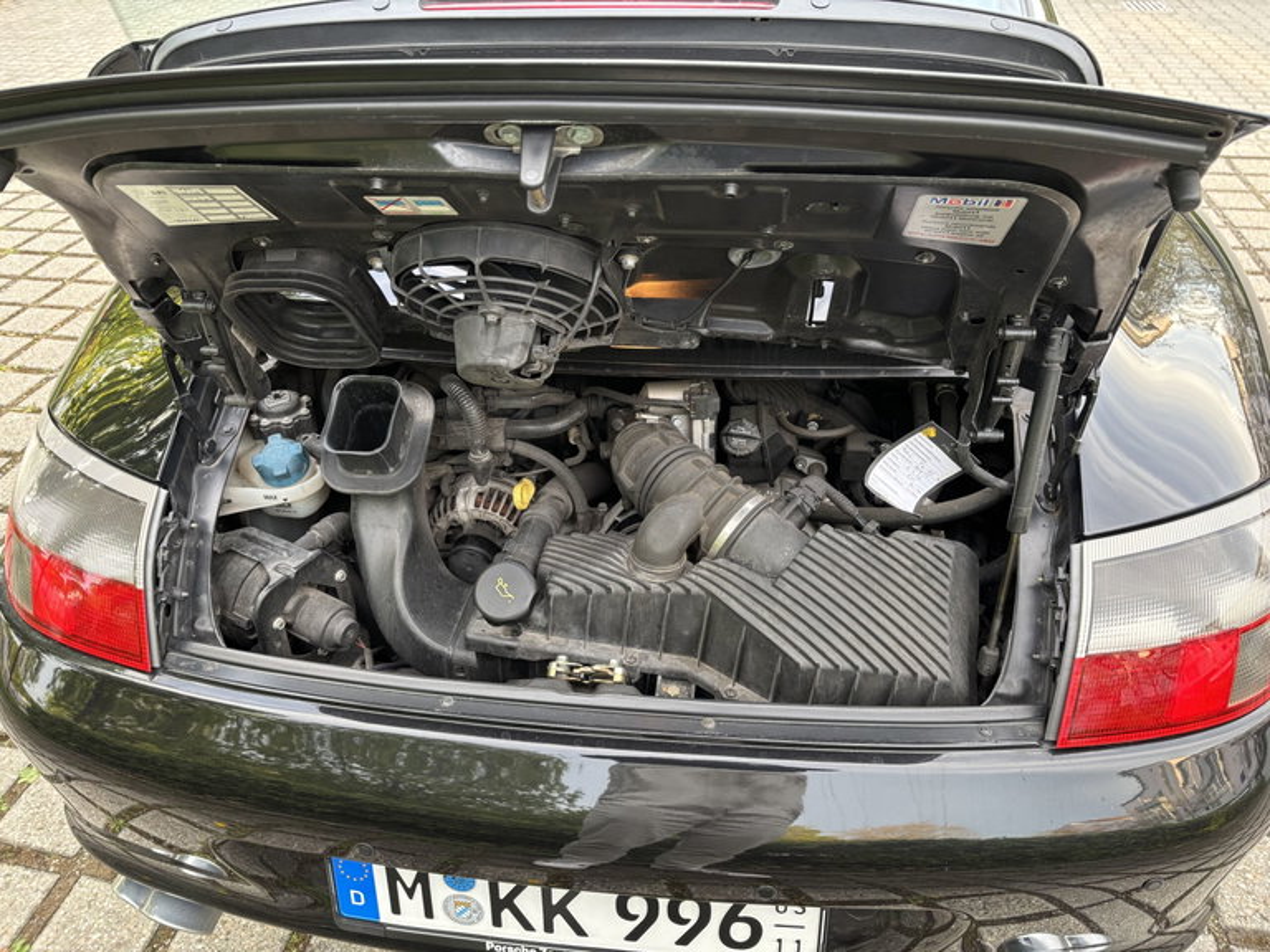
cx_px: 635
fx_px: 954
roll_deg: +3.9
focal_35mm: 26
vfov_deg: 53.1
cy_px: 476
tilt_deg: -34.7
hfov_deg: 67.3
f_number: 1.6
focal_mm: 5.96
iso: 125
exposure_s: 1/95
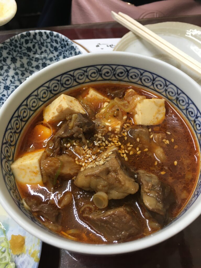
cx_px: 100
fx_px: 225
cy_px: 134
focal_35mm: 29
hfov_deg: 48.2
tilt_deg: -56.5
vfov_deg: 61.7
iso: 80
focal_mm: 4.15
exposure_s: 1/33
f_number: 2.2
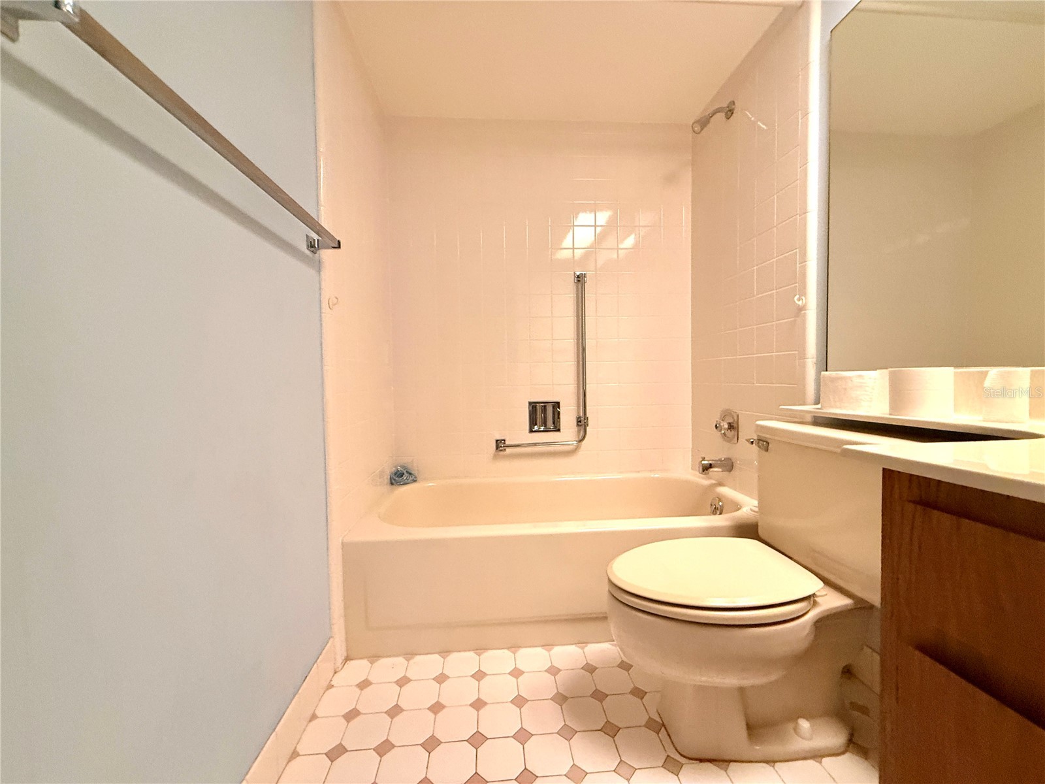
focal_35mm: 14
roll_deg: +1.1
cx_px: 522
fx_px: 423
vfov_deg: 85.7
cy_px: 392
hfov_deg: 102.1
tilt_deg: -4.2
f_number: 2.2
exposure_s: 1/60
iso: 400
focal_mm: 2.22
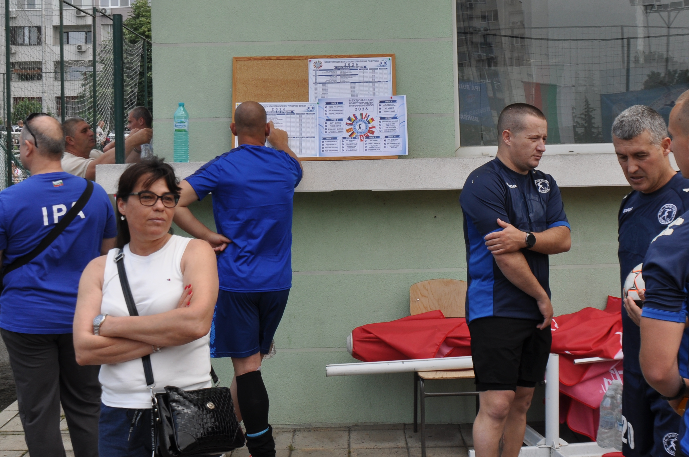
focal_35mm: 52
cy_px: 152
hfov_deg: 38.2
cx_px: 351
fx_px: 994
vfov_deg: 25.8
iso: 200
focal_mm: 22
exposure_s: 1/250
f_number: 8
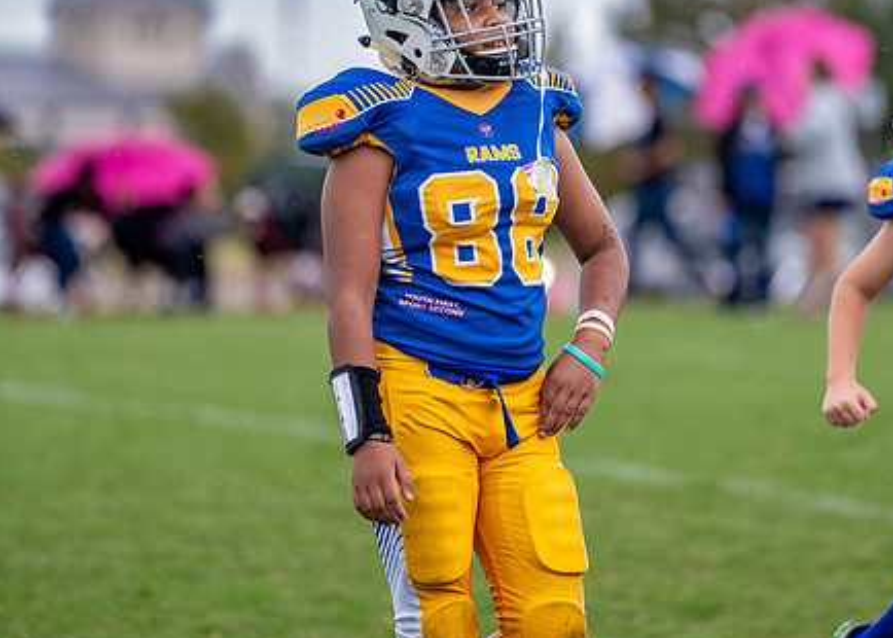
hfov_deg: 6.0
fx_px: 8522
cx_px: 511
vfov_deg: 4.3
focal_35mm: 336
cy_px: 218
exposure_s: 1/1600
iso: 400
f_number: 2.8
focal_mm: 200
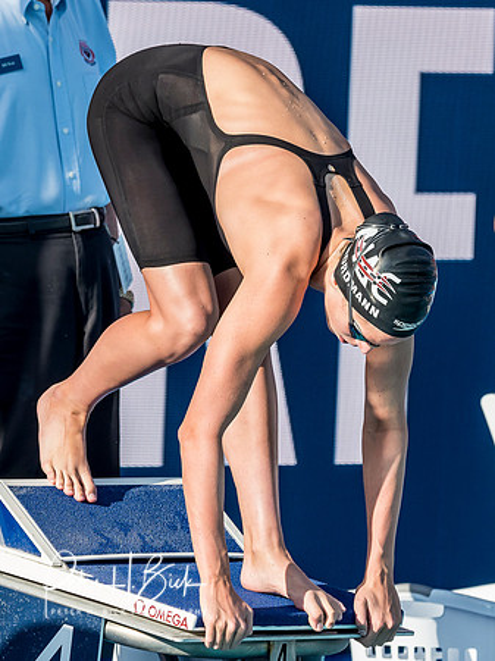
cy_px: 333
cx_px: 374
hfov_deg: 2.6
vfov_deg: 3.4
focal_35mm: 575
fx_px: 10983
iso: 640
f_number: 4.5
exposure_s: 1/2500
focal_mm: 200
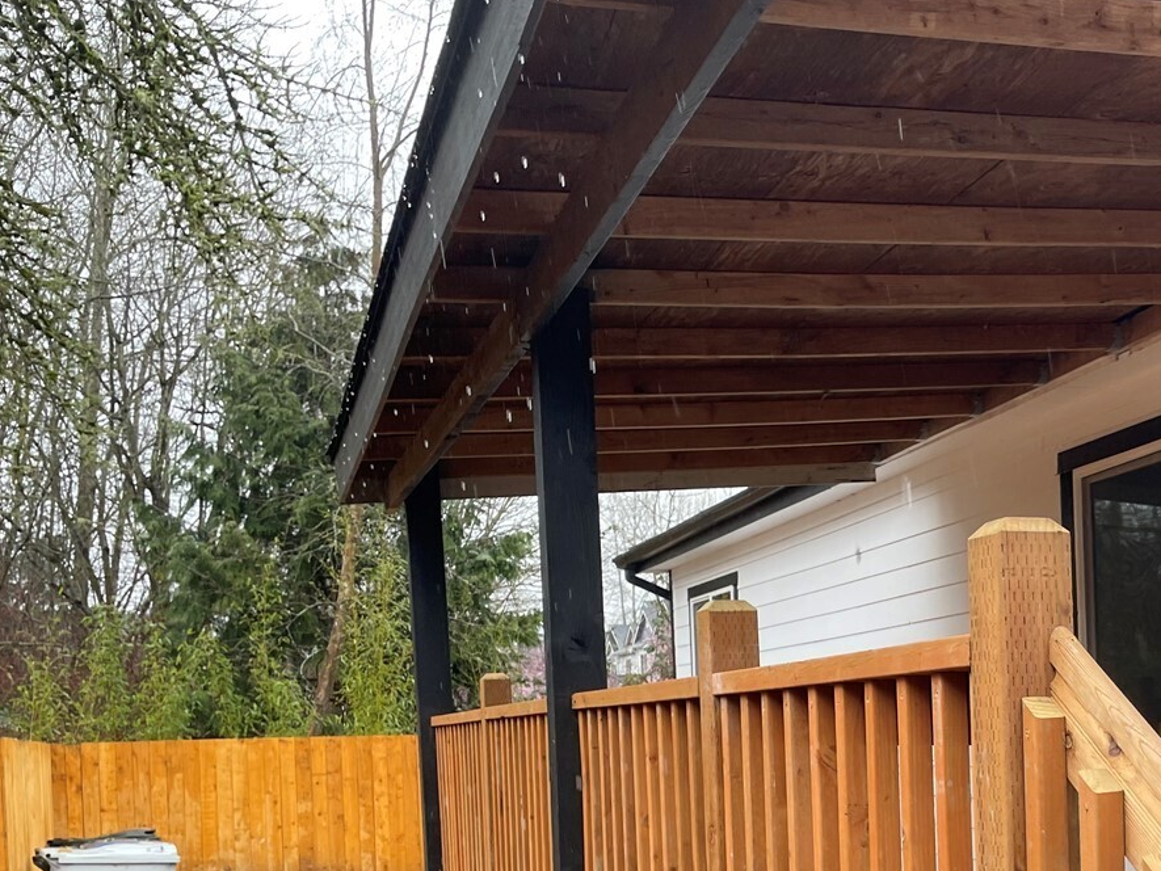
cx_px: 990
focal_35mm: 47
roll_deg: -0.1
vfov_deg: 29.8
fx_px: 1577
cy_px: 758
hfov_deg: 38.3
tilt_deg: -1.2
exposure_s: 1/121
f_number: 1.6
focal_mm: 4.2
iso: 50
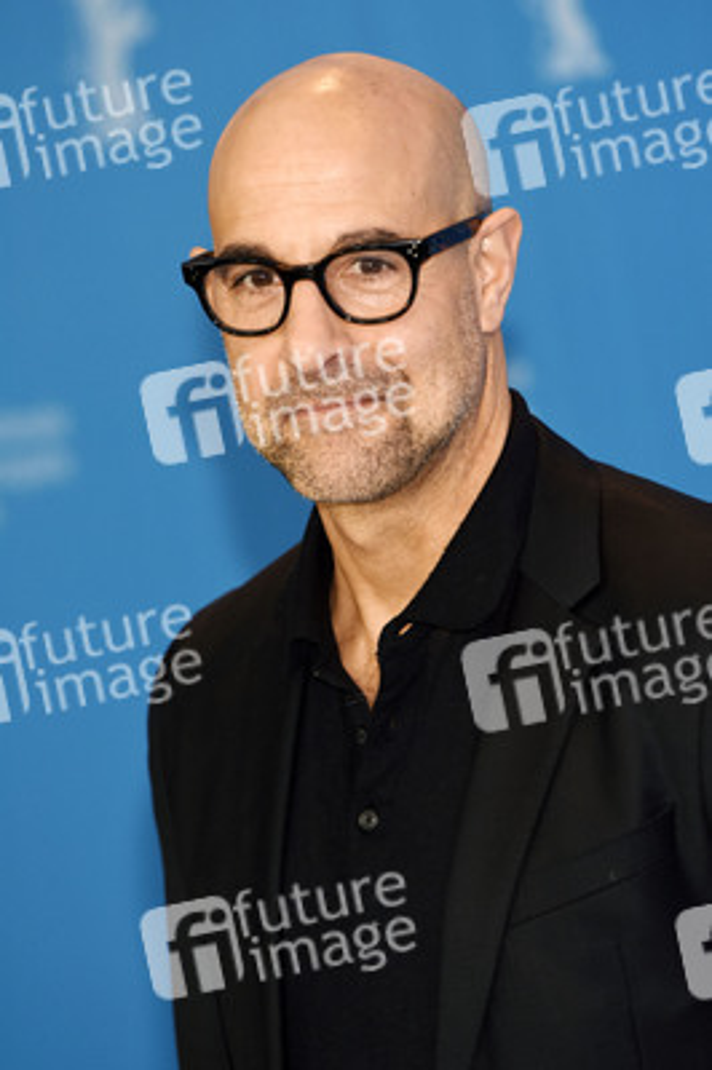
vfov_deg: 7.6
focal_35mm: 270
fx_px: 8023
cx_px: 356
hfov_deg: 5.1
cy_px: 535
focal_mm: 180
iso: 640
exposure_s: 1/320
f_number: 3.5
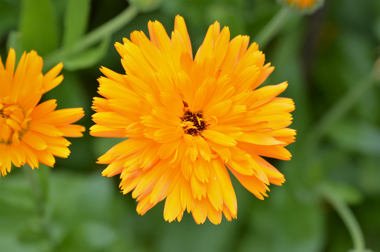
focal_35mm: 158
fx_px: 1659
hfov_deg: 13.1
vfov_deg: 8.7
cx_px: 190
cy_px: 126
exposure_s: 1/250
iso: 200
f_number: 8
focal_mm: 105
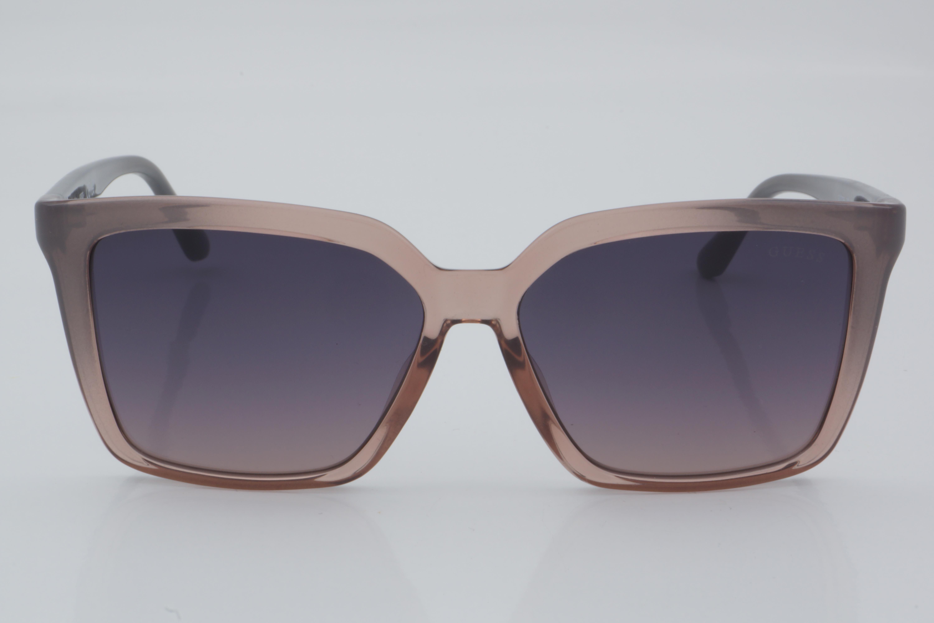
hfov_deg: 24.6
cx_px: 467
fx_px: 2140
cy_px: 312
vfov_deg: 16.6
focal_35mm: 82
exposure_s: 1/4
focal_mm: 55
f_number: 32
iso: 100
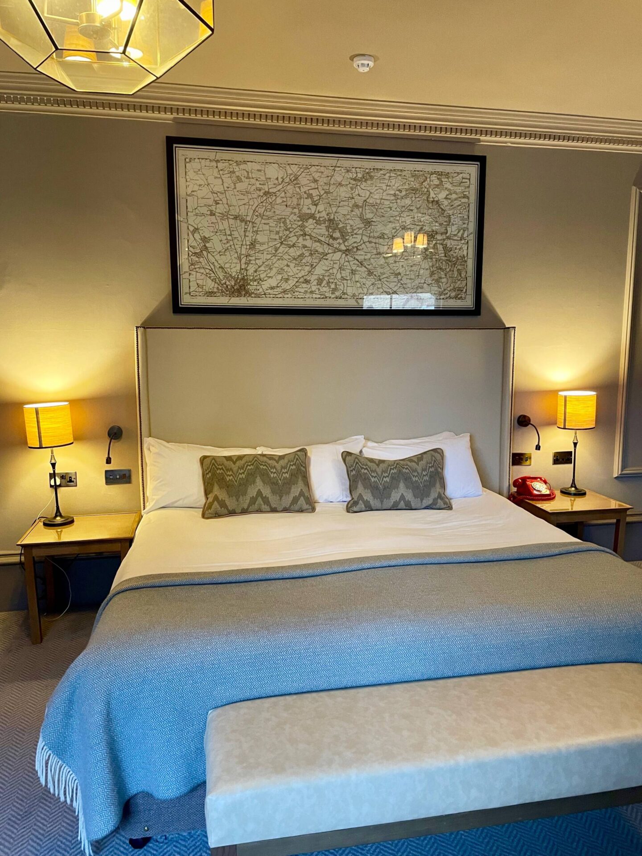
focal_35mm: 26
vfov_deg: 67.3
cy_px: 428
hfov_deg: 53.1
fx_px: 643
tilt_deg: -7.8
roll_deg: +0.5
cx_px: 321
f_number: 1.6
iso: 320
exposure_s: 1/50
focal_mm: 4.2
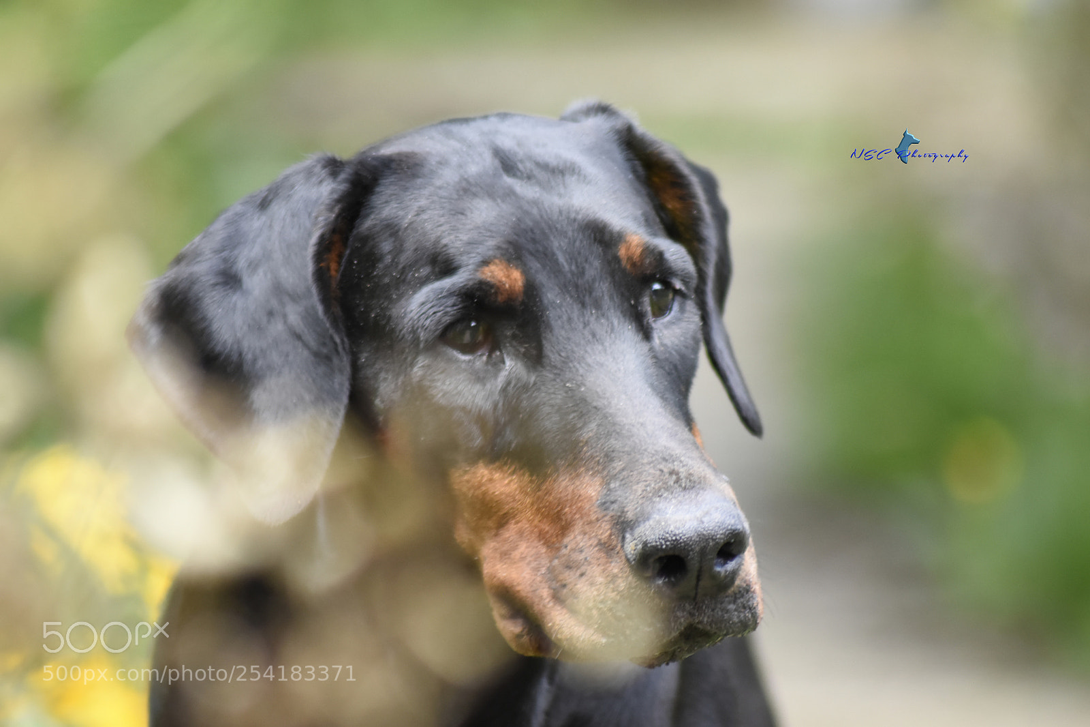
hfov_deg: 4.6
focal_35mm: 450
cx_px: 545
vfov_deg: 3.1
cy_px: 364
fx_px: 13621
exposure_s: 1/320
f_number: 5.6
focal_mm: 300
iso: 1250
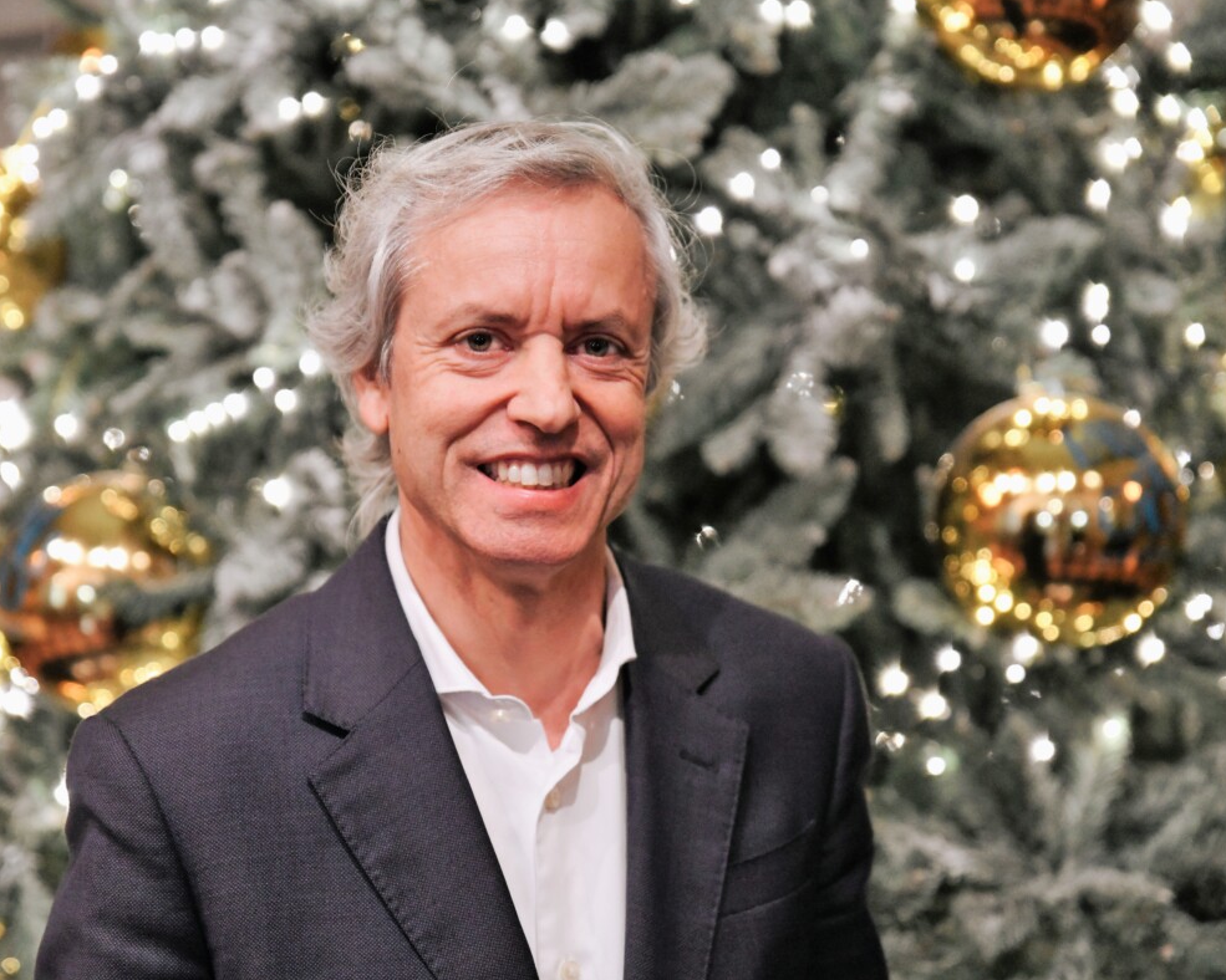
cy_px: 485
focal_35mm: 80
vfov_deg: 19.2
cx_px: 525
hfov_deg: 23.8
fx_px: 2903
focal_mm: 70
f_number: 2.8
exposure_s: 1/125
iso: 5000
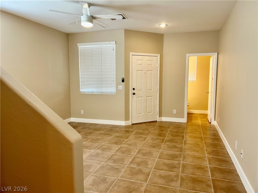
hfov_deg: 67.3
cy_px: 96
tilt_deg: -6.3
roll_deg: +0.1
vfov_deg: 53.1
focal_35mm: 26
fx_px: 194
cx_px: 129
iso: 100
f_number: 1.5
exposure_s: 1/120
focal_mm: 5.7
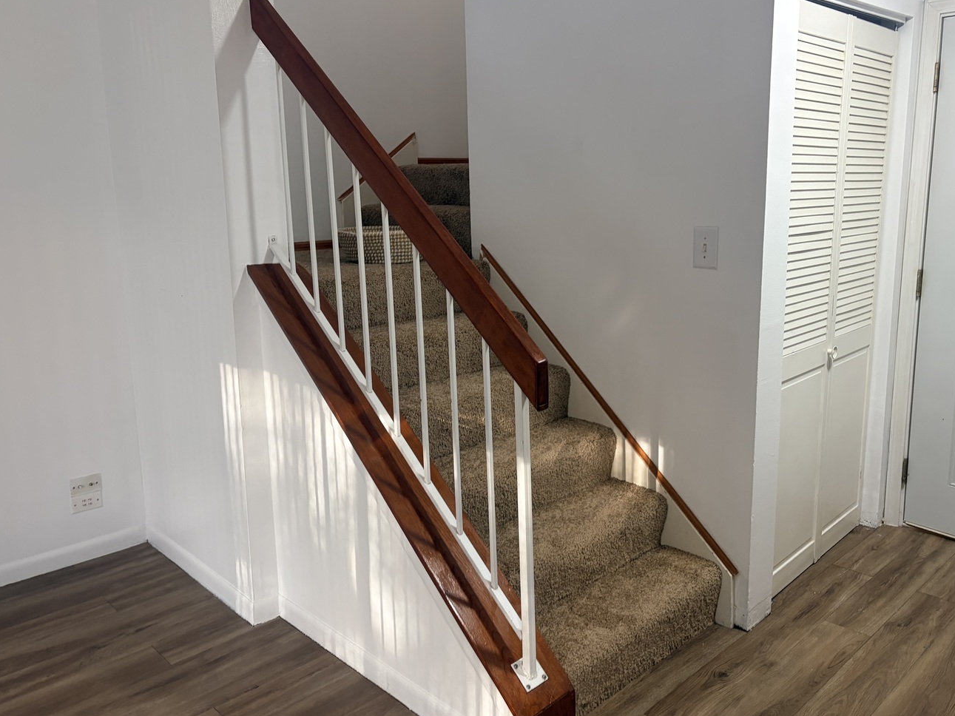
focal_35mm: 29
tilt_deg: -7.6
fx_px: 800
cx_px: 519
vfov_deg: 48.2
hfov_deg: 61.6
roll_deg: +1.2
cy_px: 331
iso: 100
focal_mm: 5.96
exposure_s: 1/60
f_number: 1.6
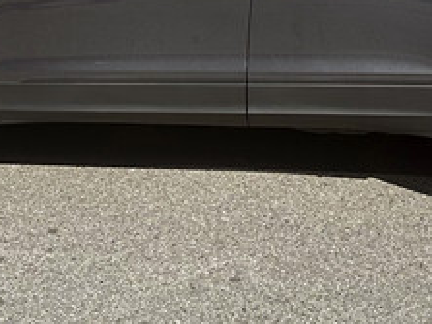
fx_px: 1073
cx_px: 234
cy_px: -124
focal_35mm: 86
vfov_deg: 16.1
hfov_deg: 22.8
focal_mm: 6.86
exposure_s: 1/3597
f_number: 1.78
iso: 80
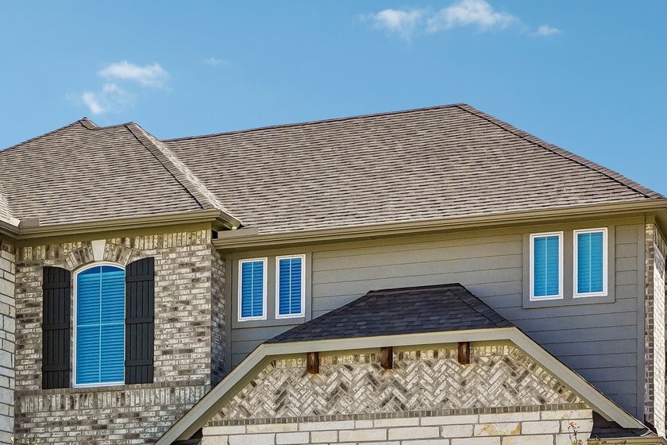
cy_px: 479
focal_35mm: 78
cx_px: 210
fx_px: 1445
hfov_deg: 25.8
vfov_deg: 17.0
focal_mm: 32
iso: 500
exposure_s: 1/1250
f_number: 8
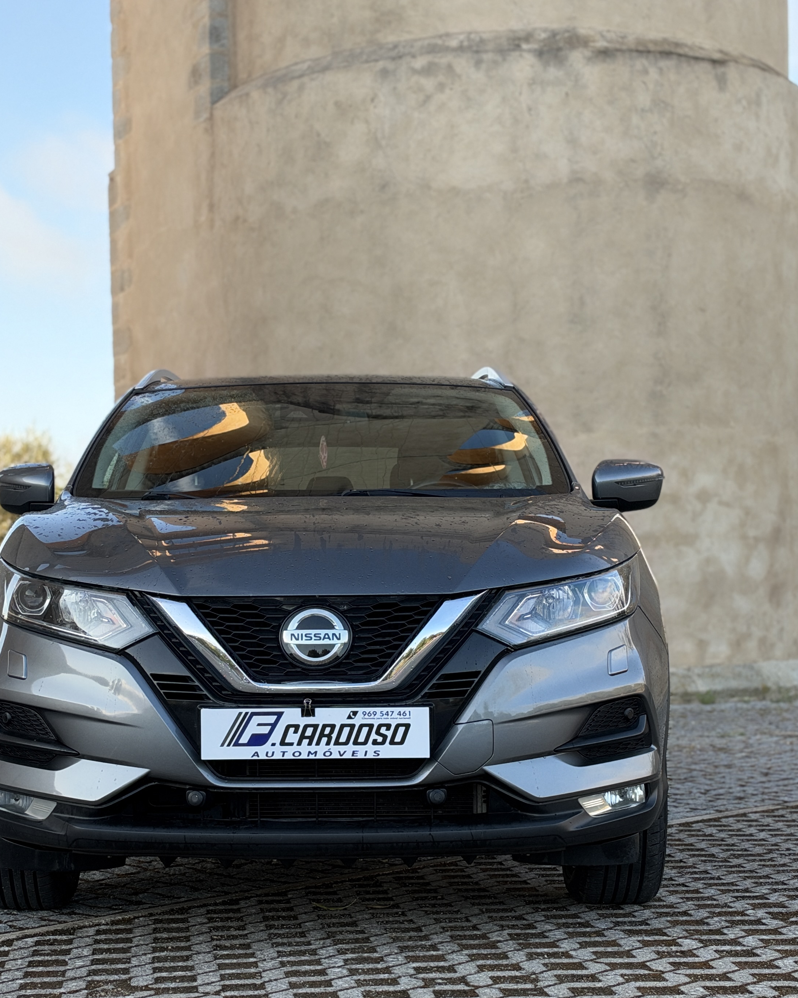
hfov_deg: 22.1
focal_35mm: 69
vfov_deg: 27.5
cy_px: 573
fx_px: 2037
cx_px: 337
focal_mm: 6.93
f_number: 1.8
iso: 100
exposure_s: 1/715
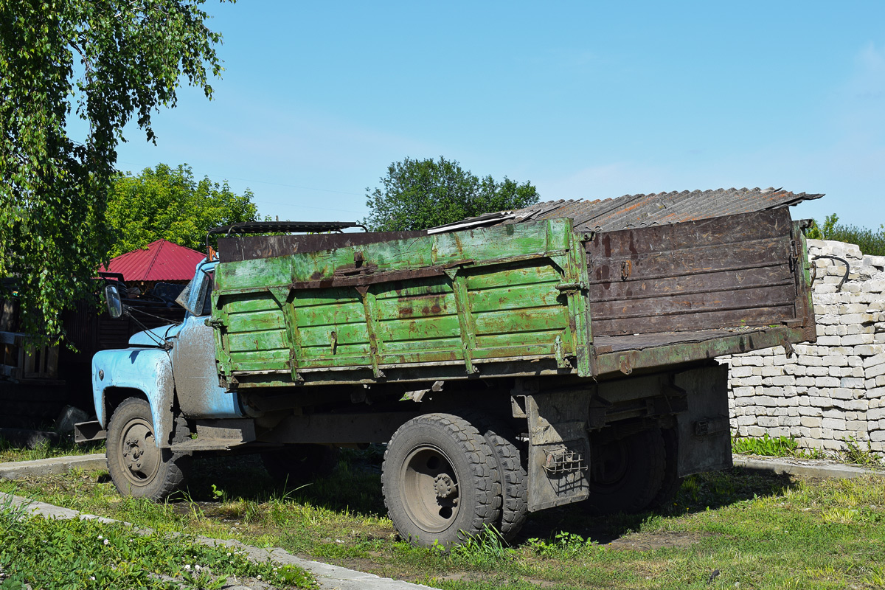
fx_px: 1401
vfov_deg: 23.8
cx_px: 442
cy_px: 295
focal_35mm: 57
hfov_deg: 35.1
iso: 200
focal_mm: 38
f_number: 9
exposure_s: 1/320
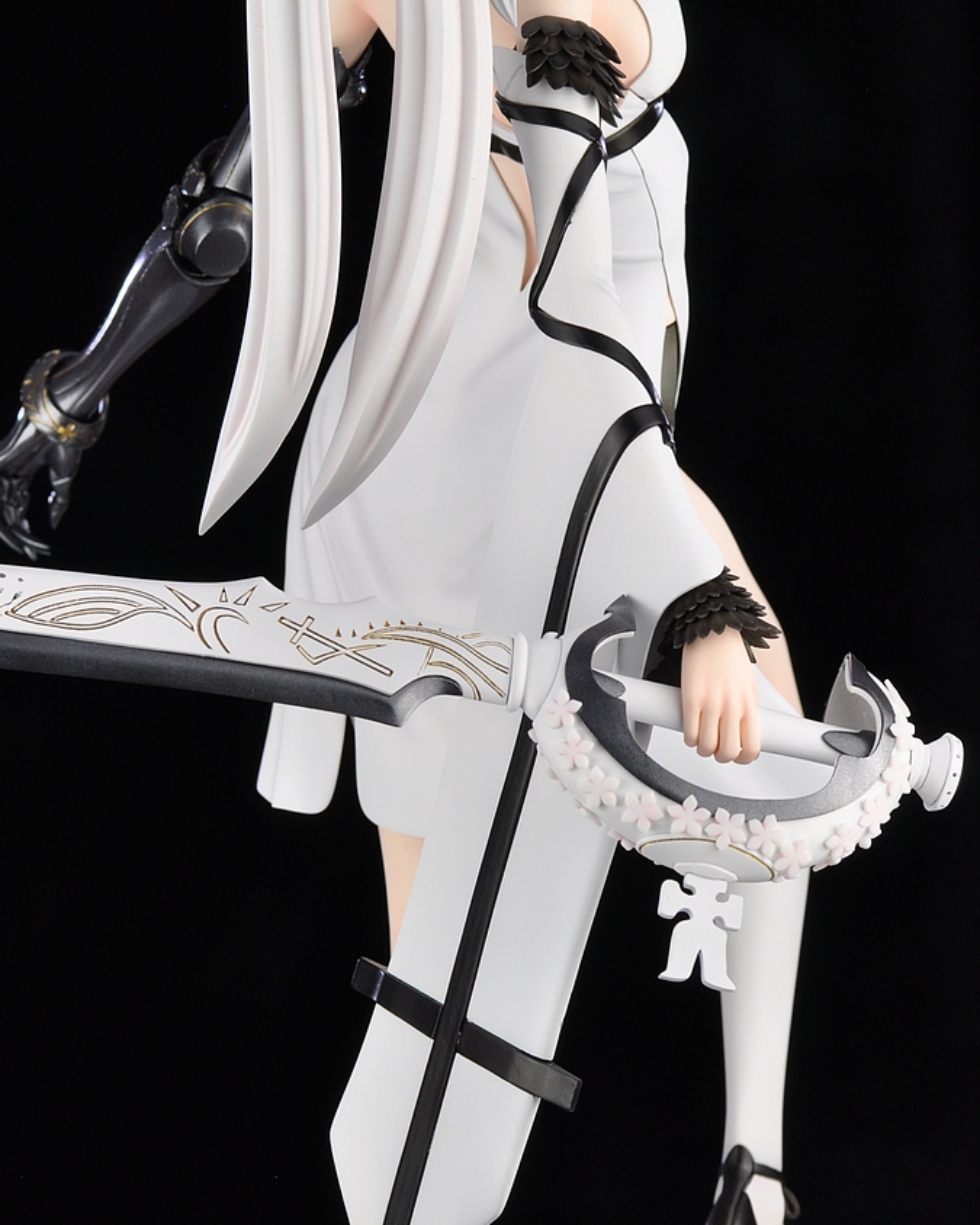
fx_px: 6962
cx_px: 177
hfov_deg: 8.0
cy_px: 614
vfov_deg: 10.1
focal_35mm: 192
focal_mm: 90
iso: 400
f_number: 16
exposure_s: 1/25
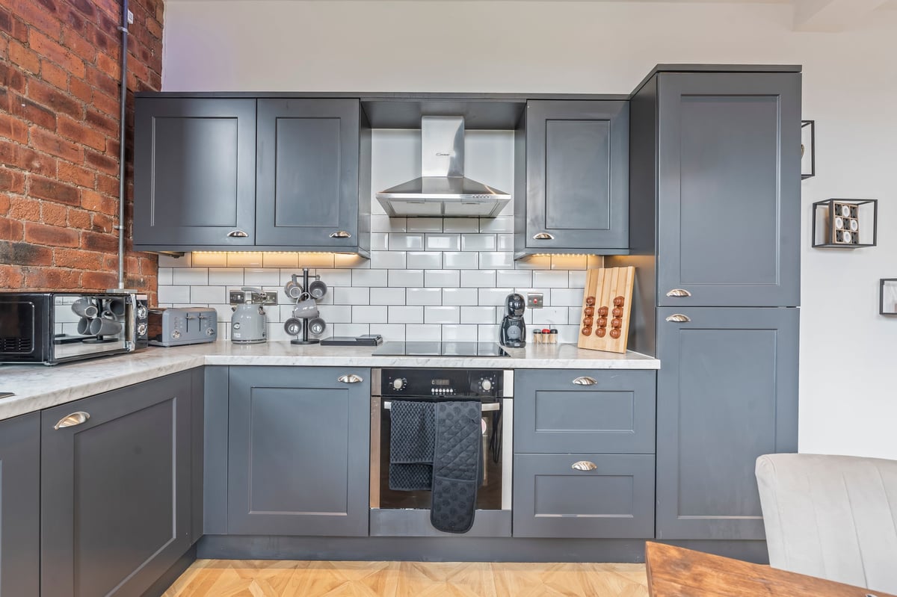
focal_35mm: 16
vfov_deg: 73.7
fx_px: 398
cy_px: 298
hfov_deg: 96.8
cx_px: 448
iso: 250
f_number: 9
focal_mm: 16
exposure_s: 1/2
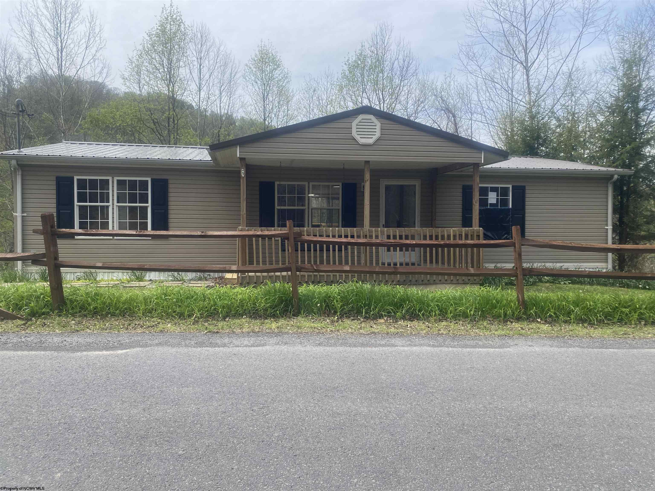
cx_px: 328
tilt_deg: -5.3
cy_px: 246
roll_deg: -0.3
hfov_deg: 67.3
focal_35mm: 26
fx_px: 492
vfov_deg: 53.1
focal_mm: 4.25
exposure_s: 1/2141
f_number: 1.8
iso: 32
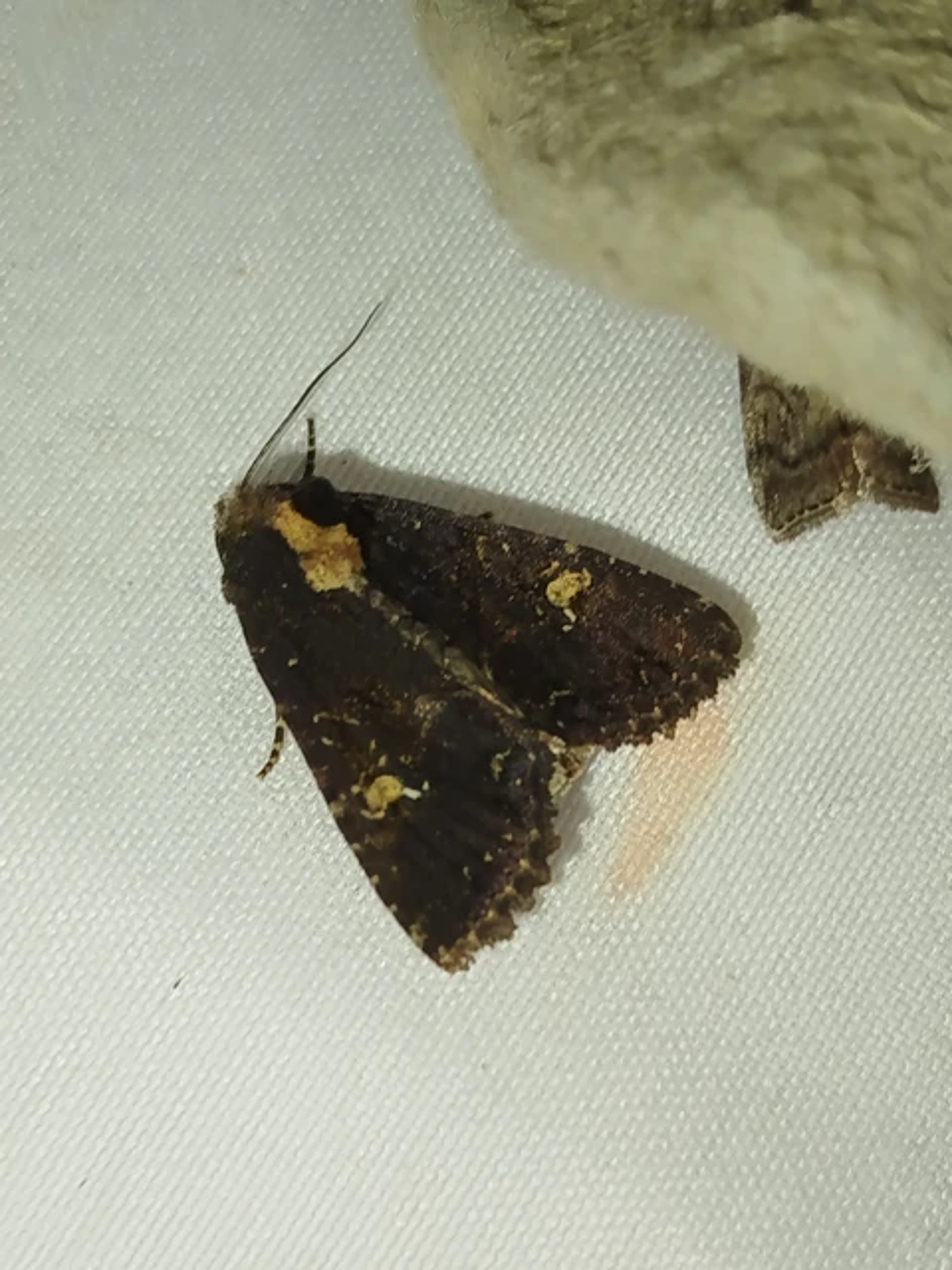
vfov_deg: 27.0
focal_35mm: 72
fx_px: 2640
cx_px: 476
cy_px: 635
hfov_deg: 20.4
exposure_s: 1/100
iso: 80
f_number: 1.7
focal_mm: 5.31
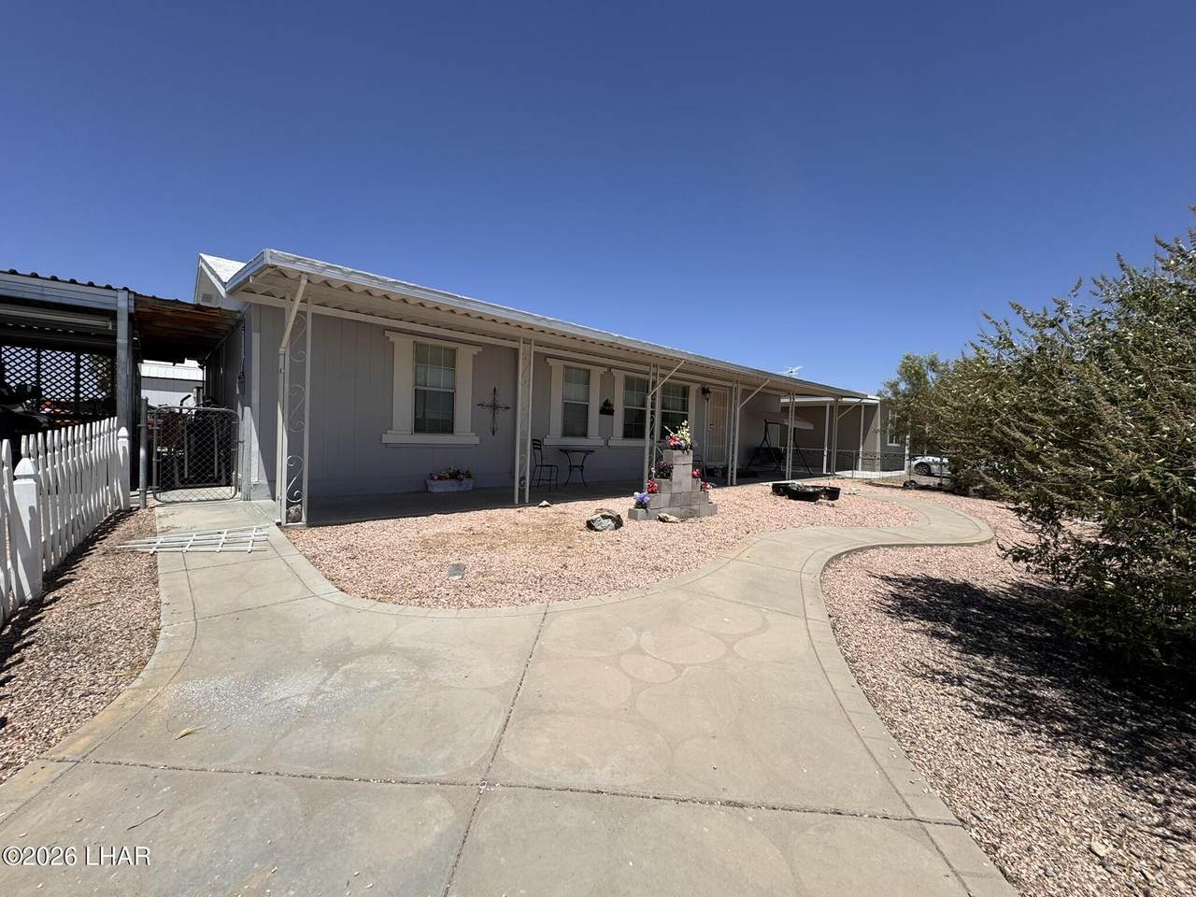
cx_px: 598
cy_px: 448
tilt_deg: -2.4
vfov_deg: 85.7
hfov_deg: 102.1
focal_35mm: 14
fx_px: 484
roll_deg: -2.1
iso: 50
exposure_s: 1/2985
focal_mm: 2.22
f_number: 2.2
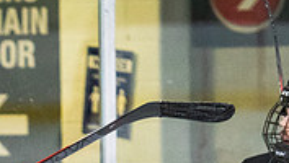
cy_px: 288
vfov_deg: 1.4
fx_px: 6659
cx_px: -133
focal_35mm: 868
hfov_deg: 2.5
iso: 2200
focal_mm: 140
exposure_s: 1/640
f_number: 2.8
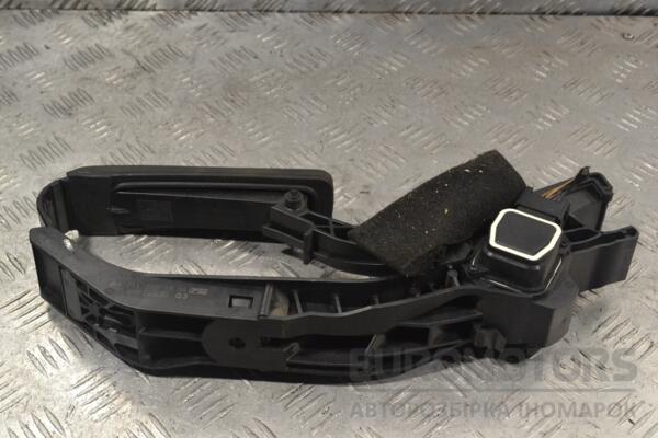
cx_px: 329
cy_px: 219
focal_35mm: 52
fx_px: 960
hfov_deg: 37.9
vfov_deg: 25.8
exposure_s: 1/320
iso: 3200
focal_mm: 35
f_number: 9
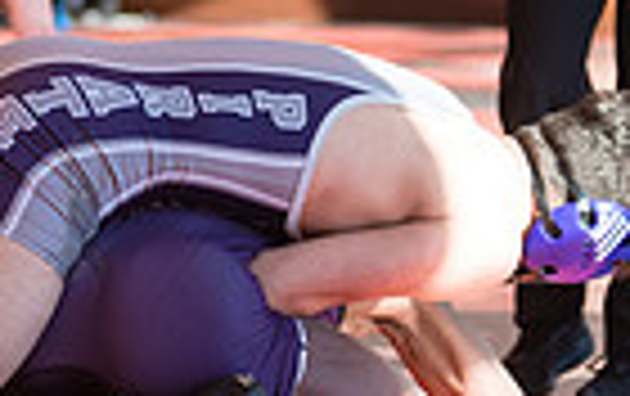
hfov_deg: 5.4
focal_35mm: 388
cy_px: 200
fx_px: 6672
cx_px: 81
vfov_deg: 3.4
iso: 400
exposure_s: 1/400
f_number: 4
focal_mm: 92
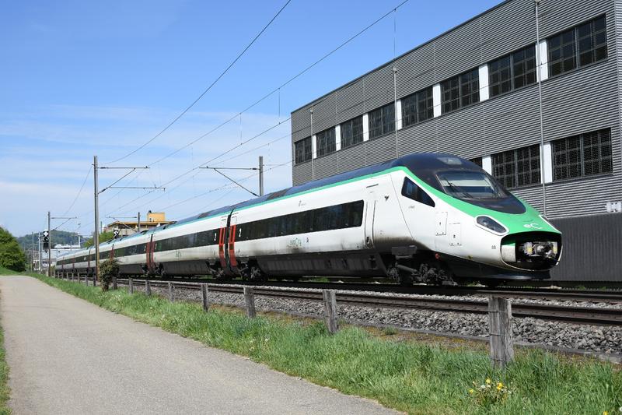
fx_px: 881
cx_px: 311
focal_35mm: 51
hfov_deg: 38.9
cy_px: 208
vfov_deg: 26.5
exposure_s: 1/1250
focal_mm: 34
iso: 200
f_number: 5.6
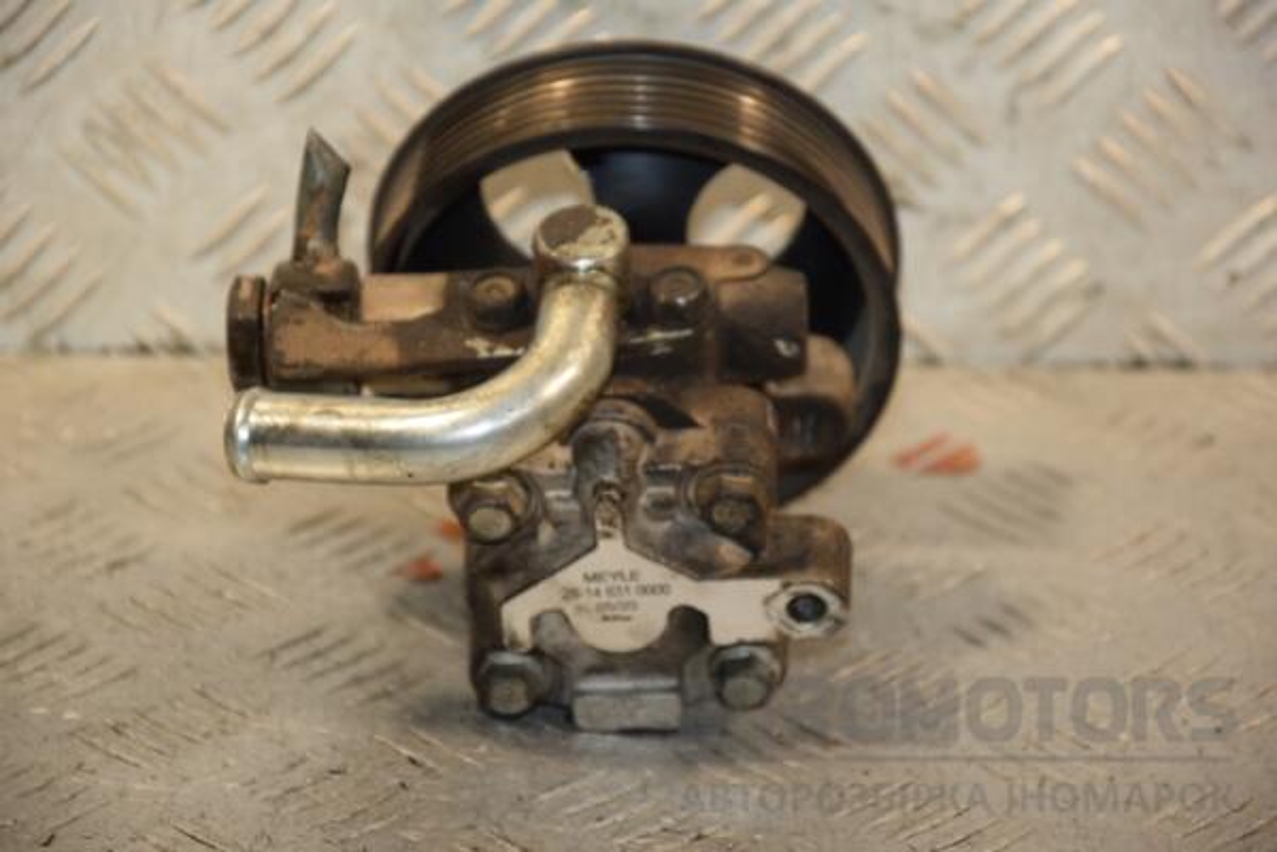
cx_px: 638
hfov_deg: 13.0
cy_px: 426
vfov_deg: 8.7
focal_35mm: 158
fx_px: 5586
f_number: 5.6
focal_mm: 105
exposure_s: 1/160
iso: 800
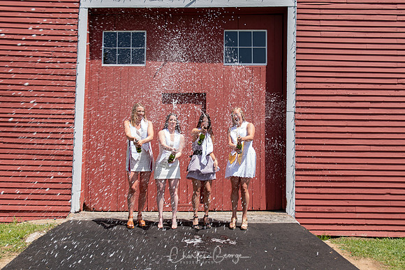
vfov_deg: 35.5
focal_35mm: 38
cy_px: 135
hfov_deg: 51.2
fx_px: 423
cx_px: 202
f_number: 5.6
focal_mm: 25
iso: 100
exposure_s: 1/250
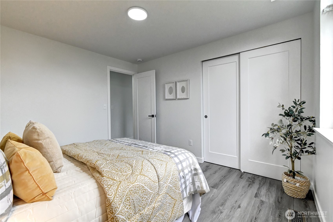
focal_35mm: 15
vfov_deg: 77.3
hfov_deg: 100.4
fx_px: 139
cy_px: 111
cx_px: 166
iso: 4000
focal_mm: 10
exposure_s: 1/20
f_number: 11
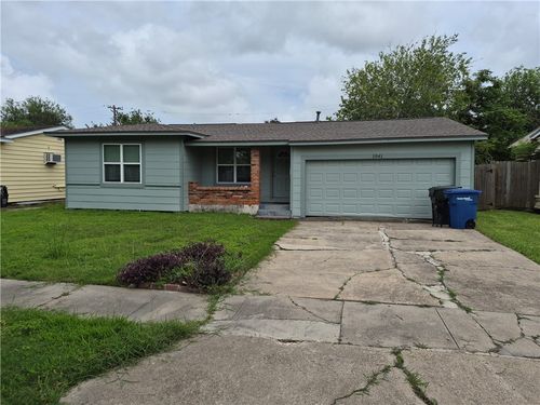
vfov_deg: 58.9
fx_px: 359
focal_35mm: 23
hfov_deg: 73.9
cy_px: 202
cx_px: 270
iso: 80
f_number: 1.8
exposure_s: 1/7696
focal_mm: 5.4
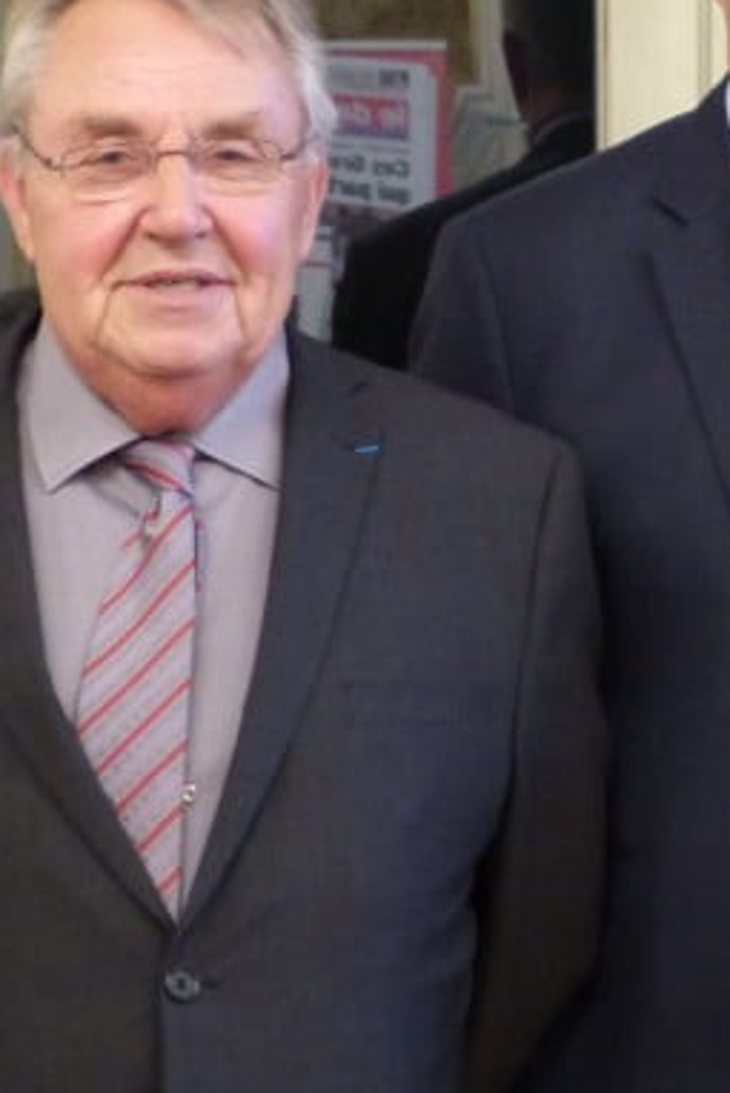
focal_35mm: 136
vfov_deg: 15.1
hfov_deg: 10.1
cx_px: 550
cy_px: 589
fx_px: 4133
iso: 400
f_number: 2.8
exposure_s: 1/8
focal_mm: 9.1
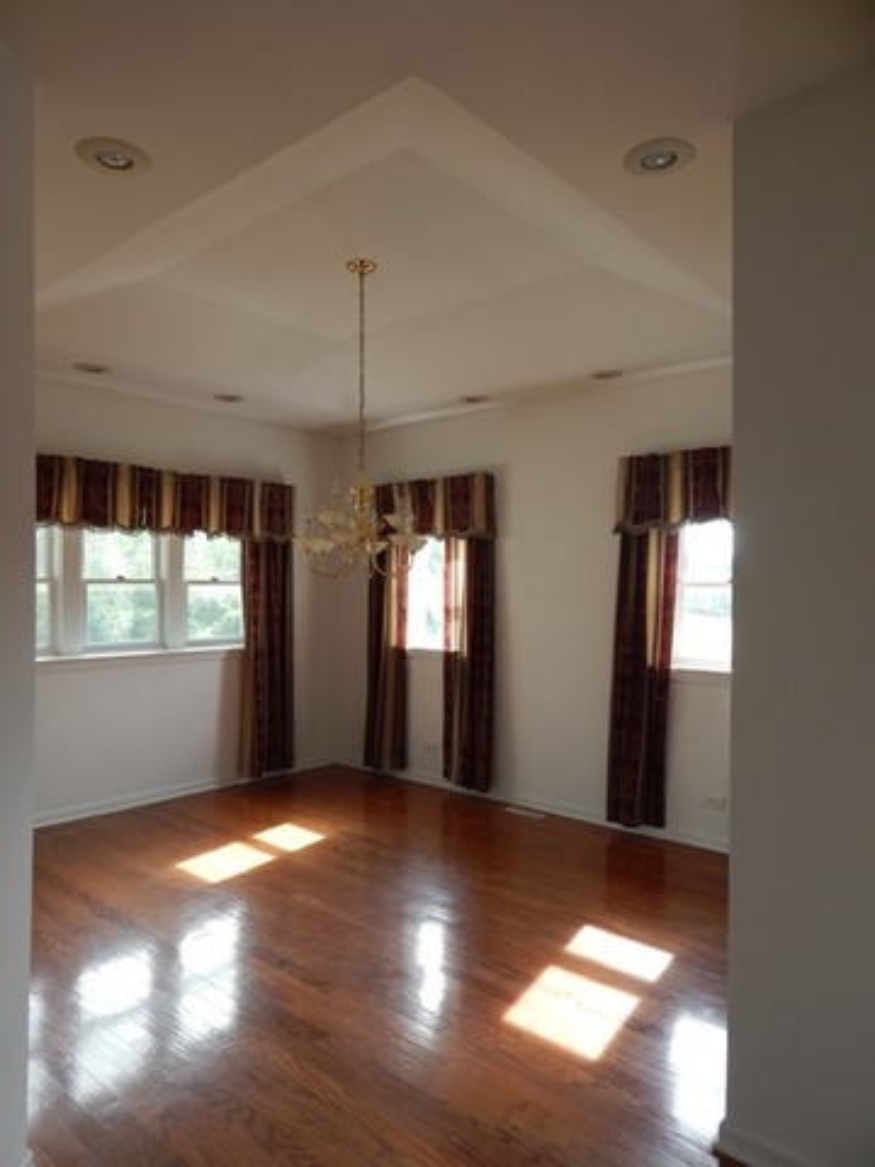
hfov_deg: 58.9
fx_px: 775
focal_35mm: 23
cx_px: 438
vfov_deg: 73.9
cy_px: 584
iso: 125
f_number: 3
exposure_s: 1/50
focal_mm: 4
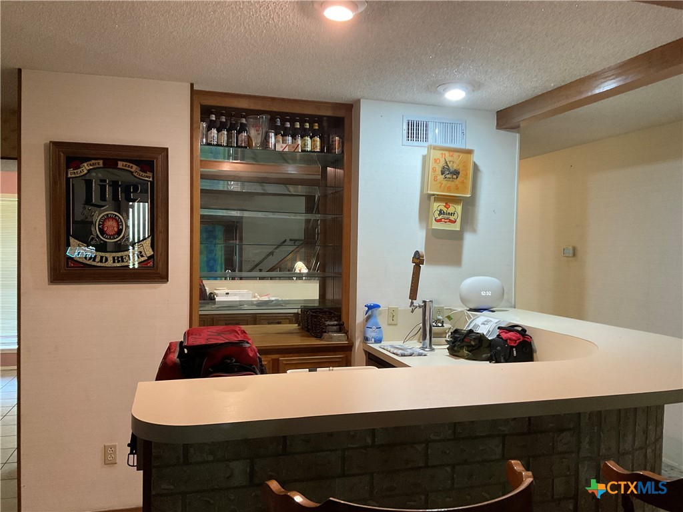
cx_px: 342
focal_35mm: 29
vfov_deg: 48.2
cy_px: 256
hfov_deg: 61.7
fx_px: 572
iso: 200
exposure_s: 1/60
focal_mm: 3
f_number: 1.8
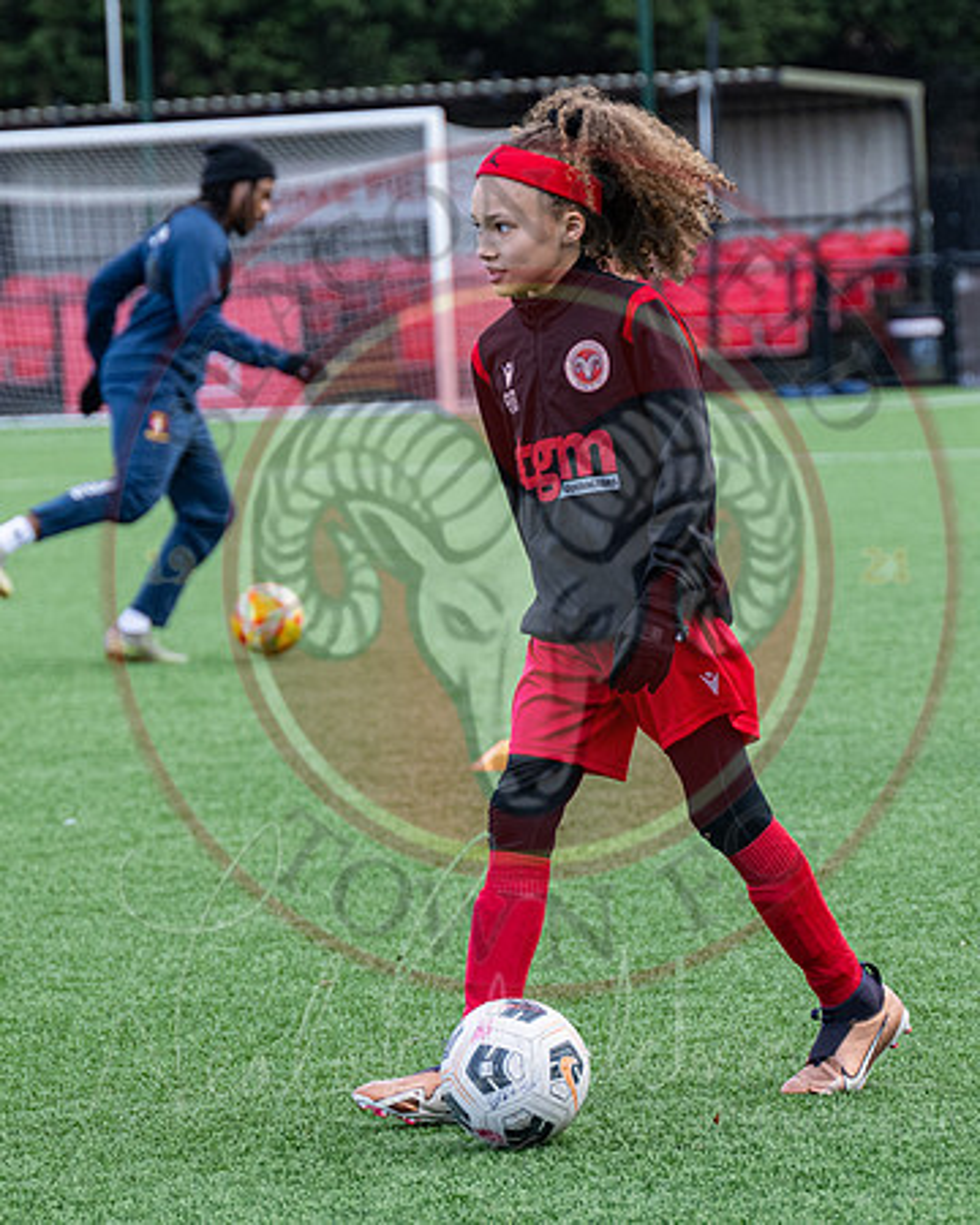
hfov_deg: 7.4
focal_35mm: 209
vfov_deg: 9.2
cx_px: 811
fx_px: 7584
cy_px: 615
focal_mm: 98
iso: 800
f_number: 4
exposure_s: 1/1250
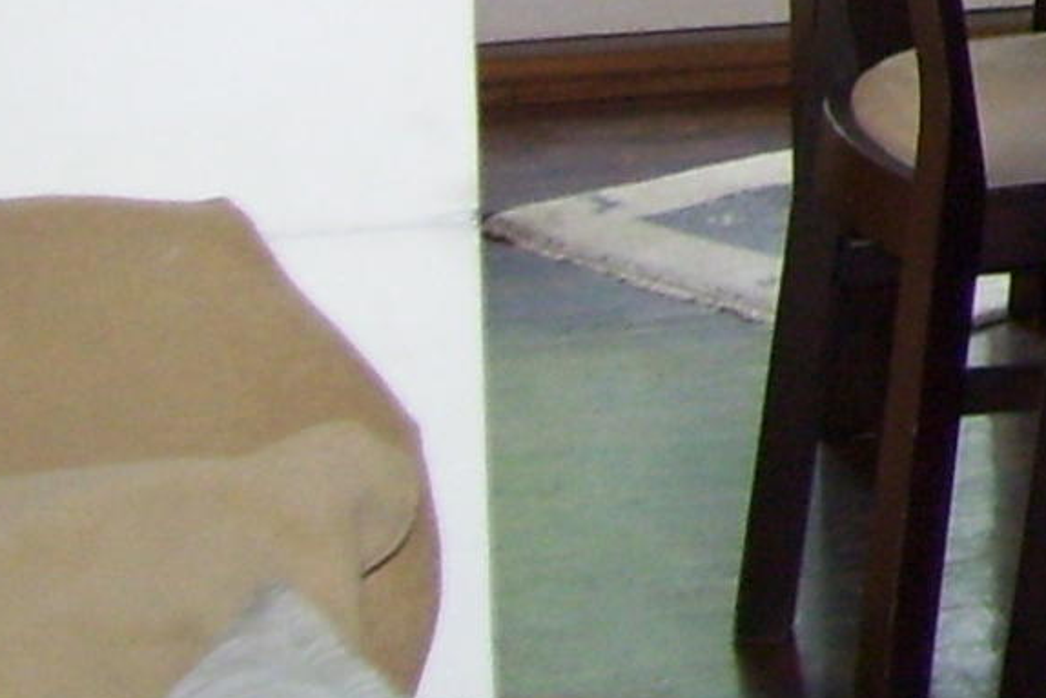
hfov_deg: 9.3
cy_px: -689
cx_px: 2538
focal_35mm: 196
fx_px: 5696
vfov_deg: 6.8
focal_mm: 6
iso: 125
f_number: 2.7
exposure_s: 1/60
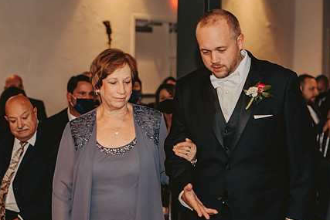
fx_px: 871
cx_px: 131
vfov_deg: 14.4
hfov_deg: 21.4
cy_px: 115
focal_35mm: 95
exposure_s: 1/60
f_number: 3.2
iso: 500
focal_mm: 70
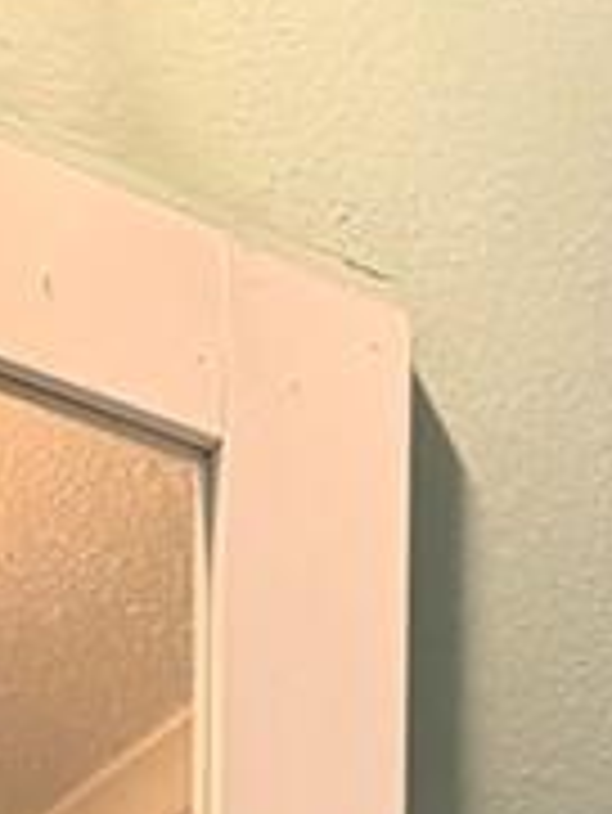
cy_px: 2640
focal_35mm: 159
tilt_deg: +0.8
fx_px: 3744
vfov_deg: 9.2
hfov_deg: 8.8
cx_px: 1215
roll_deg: -0.9
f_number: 1.78
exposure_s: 1/60
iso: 500
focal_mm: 6.76
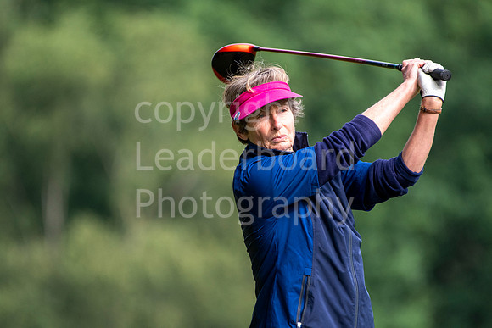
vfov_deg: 1.9
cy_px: 164
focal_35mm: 720
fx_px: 9842
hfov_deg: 2.9
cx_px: 246
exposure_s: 1/1250
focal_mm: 480
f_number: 5.6
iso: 800
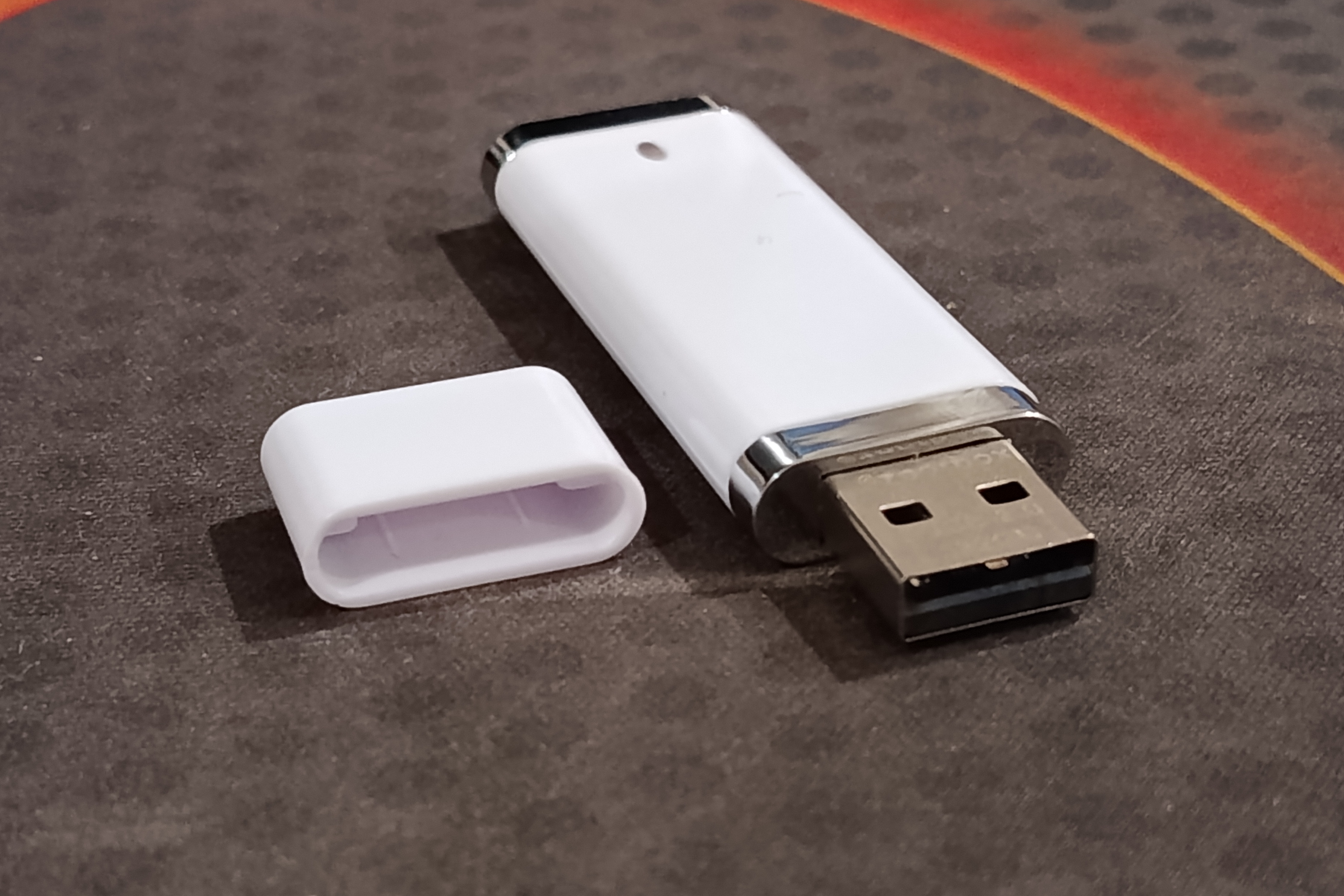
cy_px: 475
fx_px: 2986
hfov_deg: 25.4
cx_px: 725
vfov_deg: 17.1
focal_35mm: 80
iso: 3102
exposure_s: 1/20
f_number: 1.7
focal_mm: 5.24
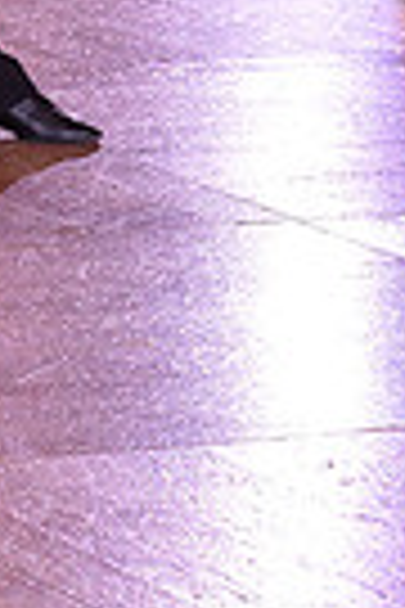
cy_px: -626
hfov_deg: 3.1
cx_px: 187
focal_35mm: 450
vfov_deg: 4.5
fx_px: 7593
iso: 2000
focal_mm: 105
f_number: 8
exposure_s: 1/250
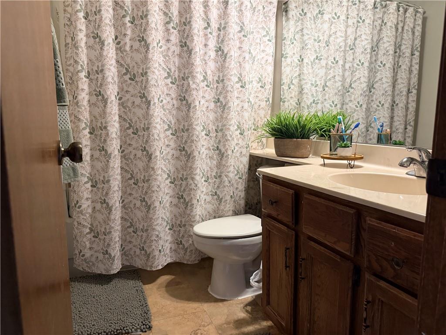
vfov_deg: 56.8
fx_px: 309
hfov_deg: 71.6
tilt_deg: -6.8
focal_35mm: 24
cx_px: 223
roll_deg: -0.5
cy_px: 168
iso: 500
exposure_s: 1/60
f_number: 1.78
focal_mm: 6.76
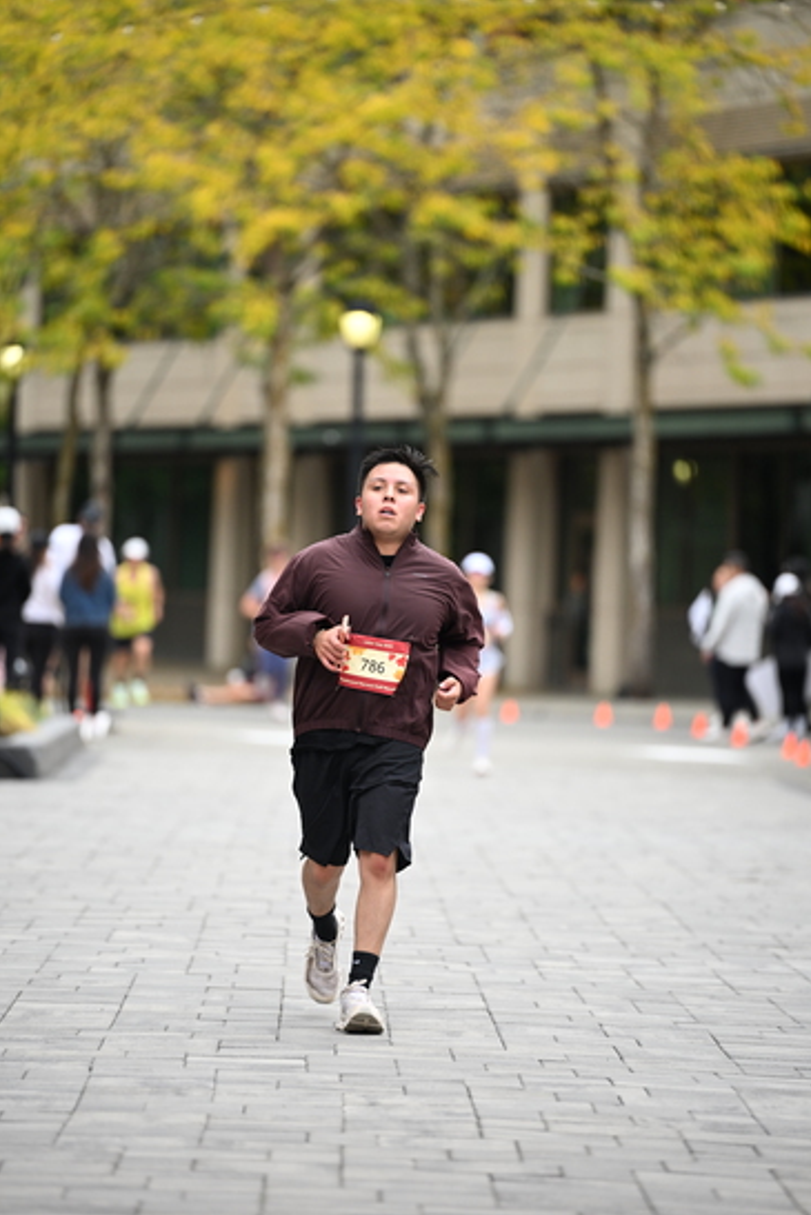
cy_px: 609
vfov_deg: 10.2
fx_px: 6787
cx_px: 406
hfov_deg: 6.8
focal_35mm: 201
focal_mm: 200
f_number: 2.8
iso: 640
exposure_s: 1/2000
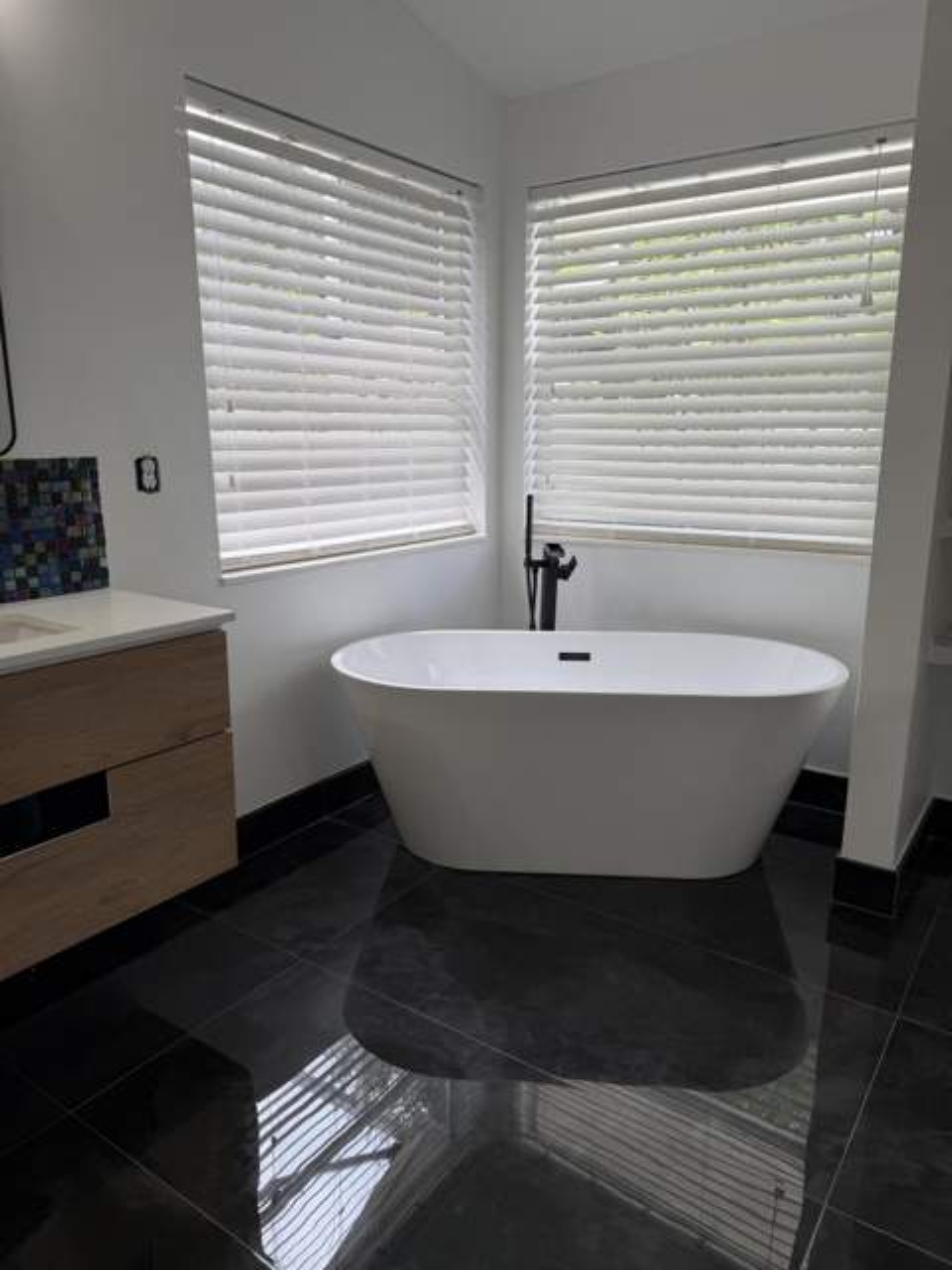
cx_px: 476
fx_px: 880
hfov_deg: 56.8
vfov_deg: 71.6
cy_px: 635
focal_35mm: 24
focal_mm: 6.76
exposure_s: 1/120
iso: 64
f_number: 1.78
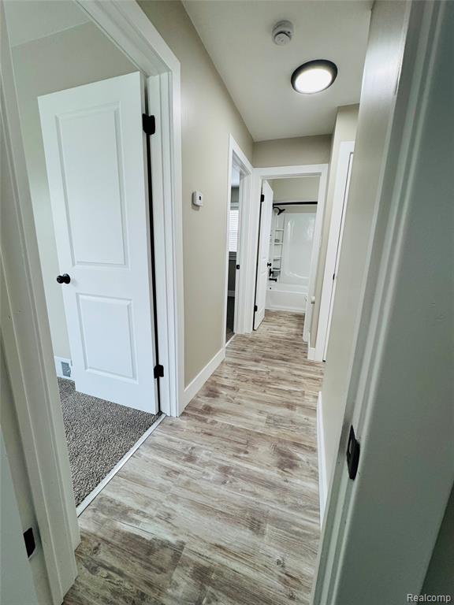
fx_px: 245
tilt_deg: -13.1
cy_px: 302
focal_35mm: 14
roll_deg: -0.9
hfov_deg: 85.7
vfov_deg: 102.1
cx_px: 227
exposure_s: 1/120
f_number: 2.2
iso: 160
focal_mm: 2.22
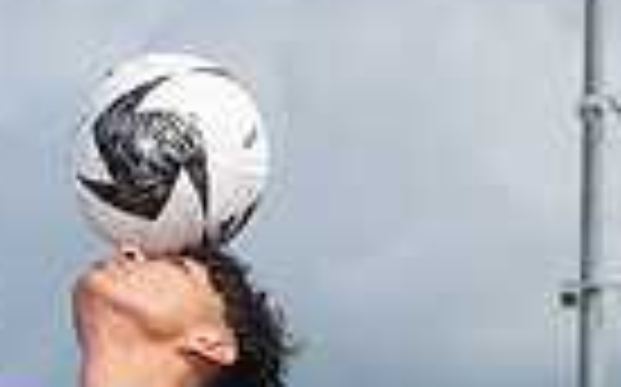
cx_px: 140
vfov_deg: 7.6
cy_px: 945
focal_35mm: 160
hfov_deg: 13.0
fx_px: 2706
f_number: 7.1
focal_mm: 48
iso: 100
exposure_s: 1/400
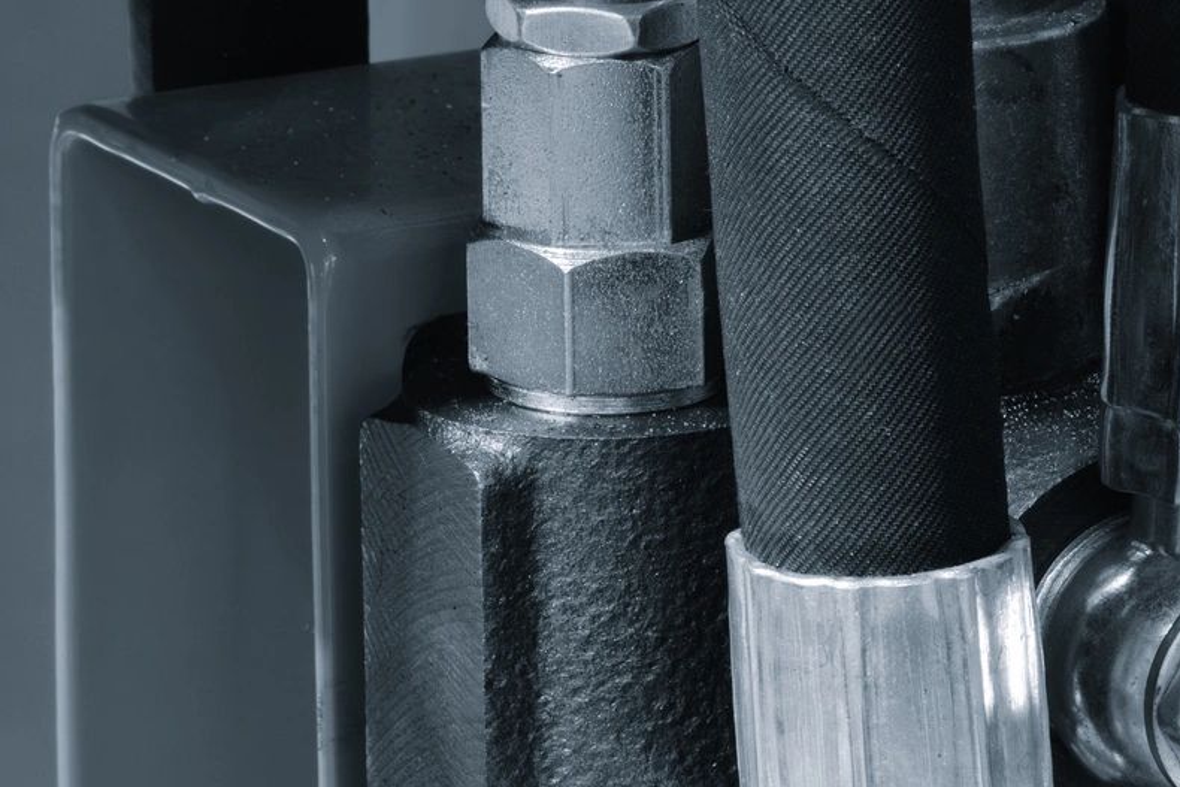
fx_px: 10556
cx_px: 1560
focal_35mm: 322
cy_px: 793
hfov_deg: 6.3
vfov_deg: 4.3
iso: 1000
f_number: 18
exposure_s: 1.2
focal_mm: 80
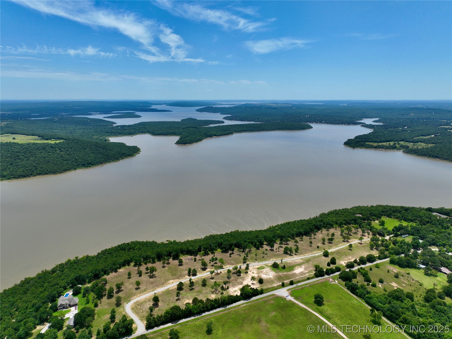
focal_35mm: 24
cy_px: 170
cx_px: 226
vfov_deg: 56.8
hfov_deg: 71.6
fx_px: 313
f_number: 2.8
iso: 110
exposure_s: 1/2000
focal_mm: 12.29
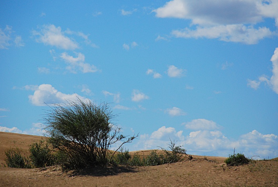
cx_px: 136
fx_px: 1783
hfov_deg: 8.9
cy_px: 81
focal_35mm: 231
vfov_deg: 6.0
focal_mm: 135
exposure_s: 1/3200
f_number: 6.3
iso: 400
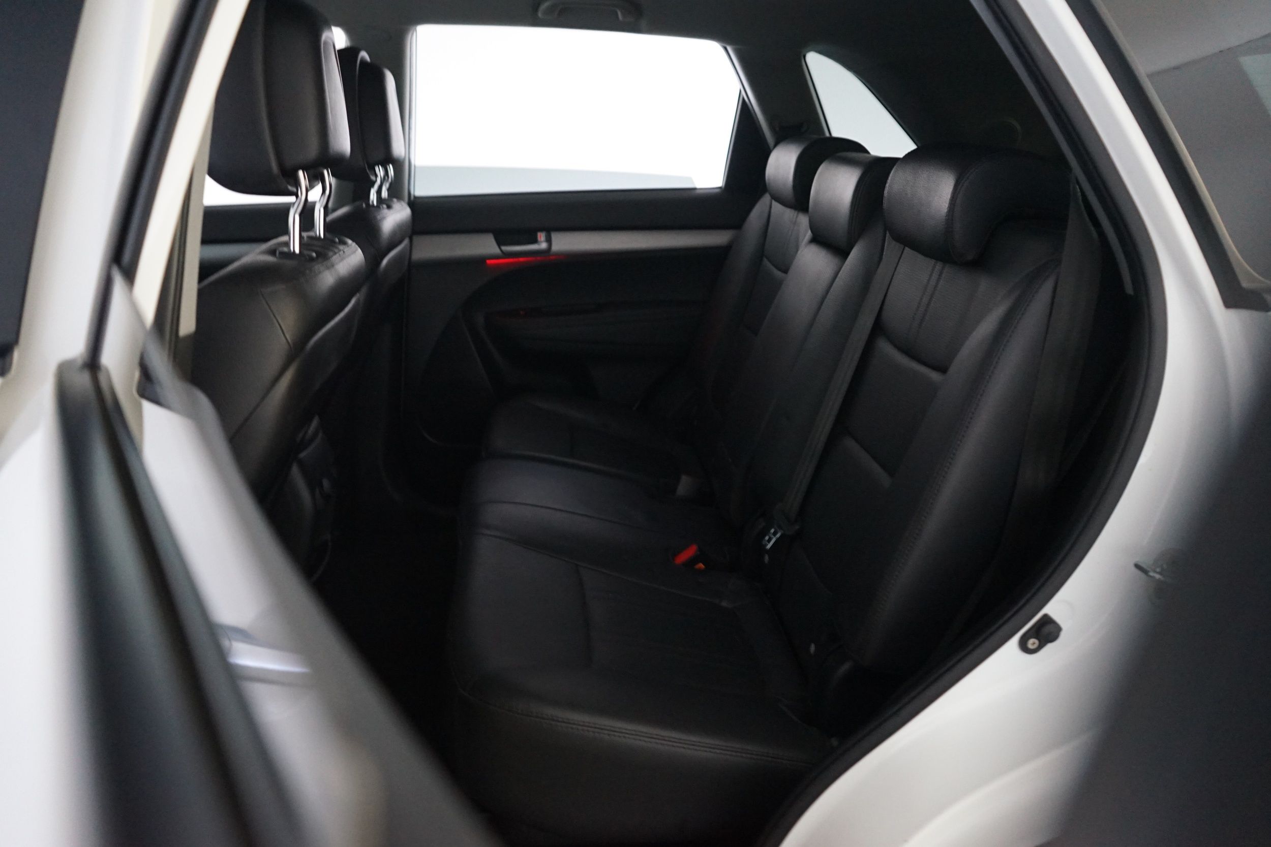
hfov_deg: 65.5
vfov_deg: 46.4
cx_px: 636
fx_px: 989
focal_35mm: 28
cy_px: 424
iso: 4000
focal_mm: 28
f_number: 3.5
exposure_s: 1/20
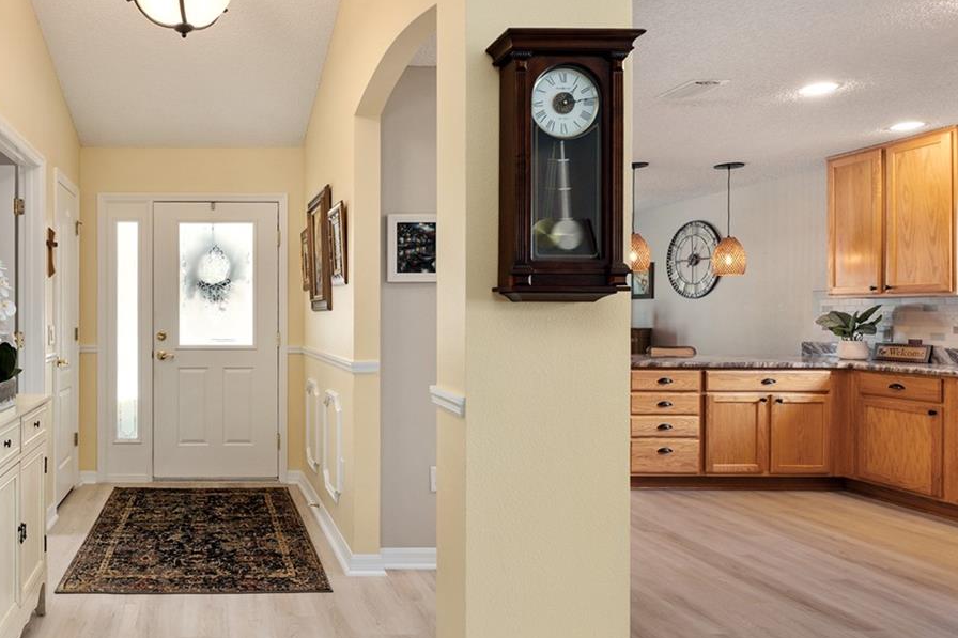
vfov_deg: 51.3
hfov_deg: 66.0
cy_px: 325
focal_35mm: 25
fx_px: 665
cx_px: 214
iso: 400
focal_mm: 14
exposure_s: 1/8
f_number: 7.1
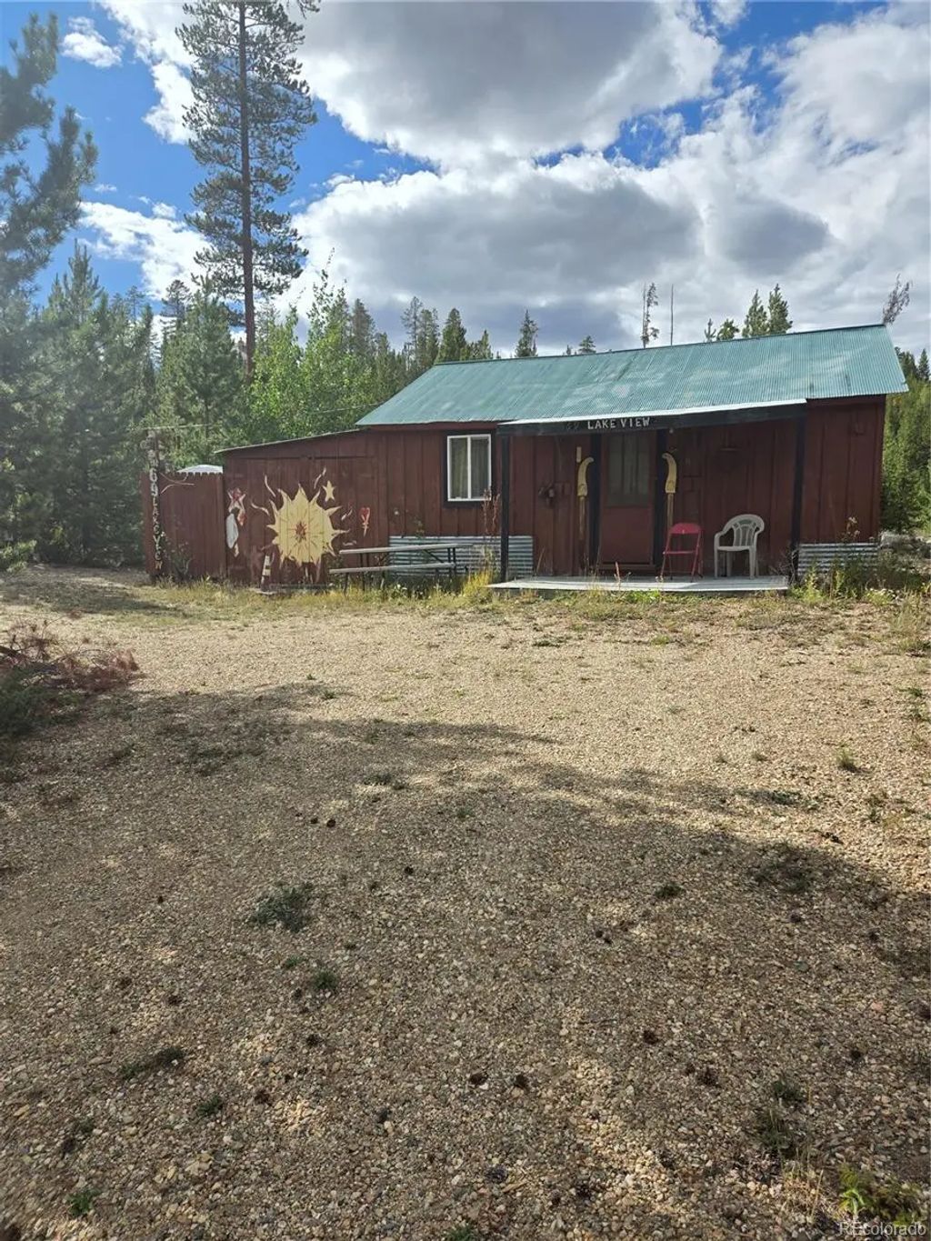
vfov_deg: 73.9
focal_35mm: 23
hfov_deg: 58.9
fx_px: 825
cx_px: 466
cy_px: 620
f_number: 1.8
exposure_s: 1/2151
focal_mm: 5.4
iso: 25
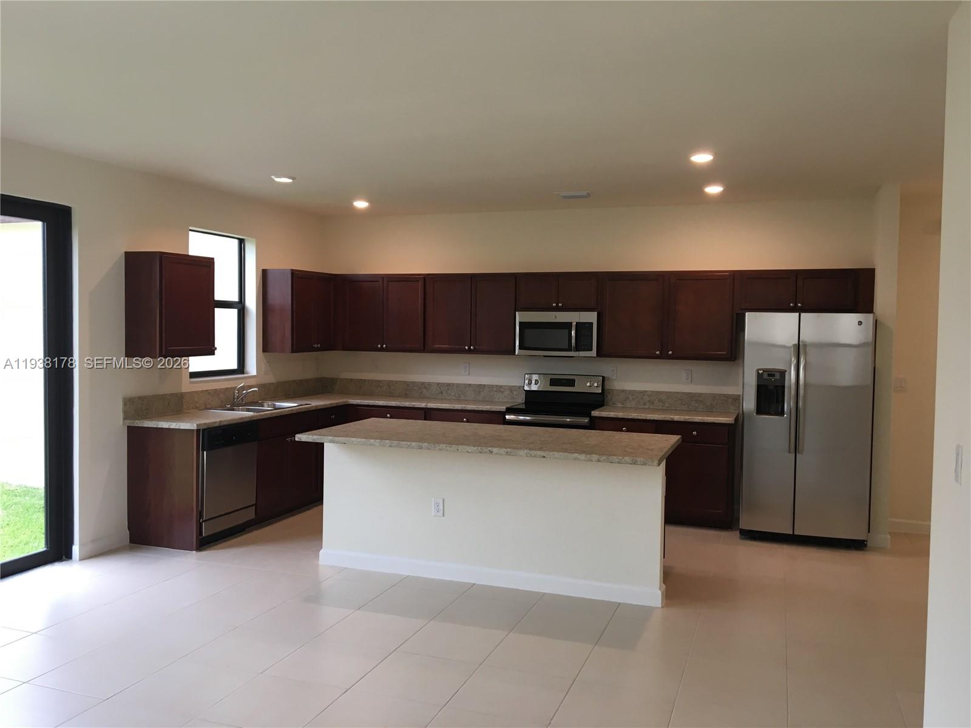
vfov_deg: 48.2
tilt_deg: -3.4
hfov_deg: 61.7
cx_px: 486
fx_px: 813
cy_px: 364
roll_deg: -1.3
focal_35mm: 29
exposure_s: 1/30
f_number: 2.2
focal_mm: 4.15
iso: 50
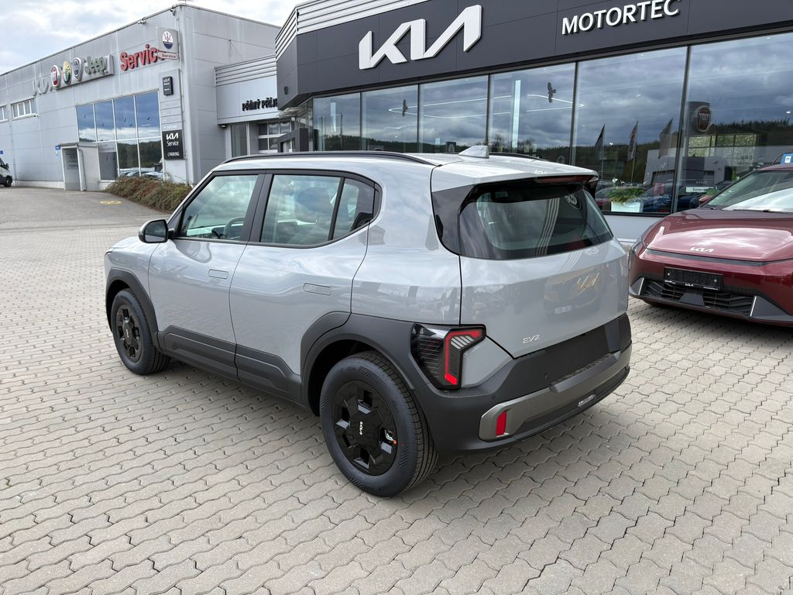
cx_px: 396
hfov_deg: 67.3
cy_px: 298
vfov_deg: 53.1
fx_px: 596
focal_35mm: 26
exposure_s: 1/1032
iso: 50
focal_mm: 5.96
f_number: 1.6
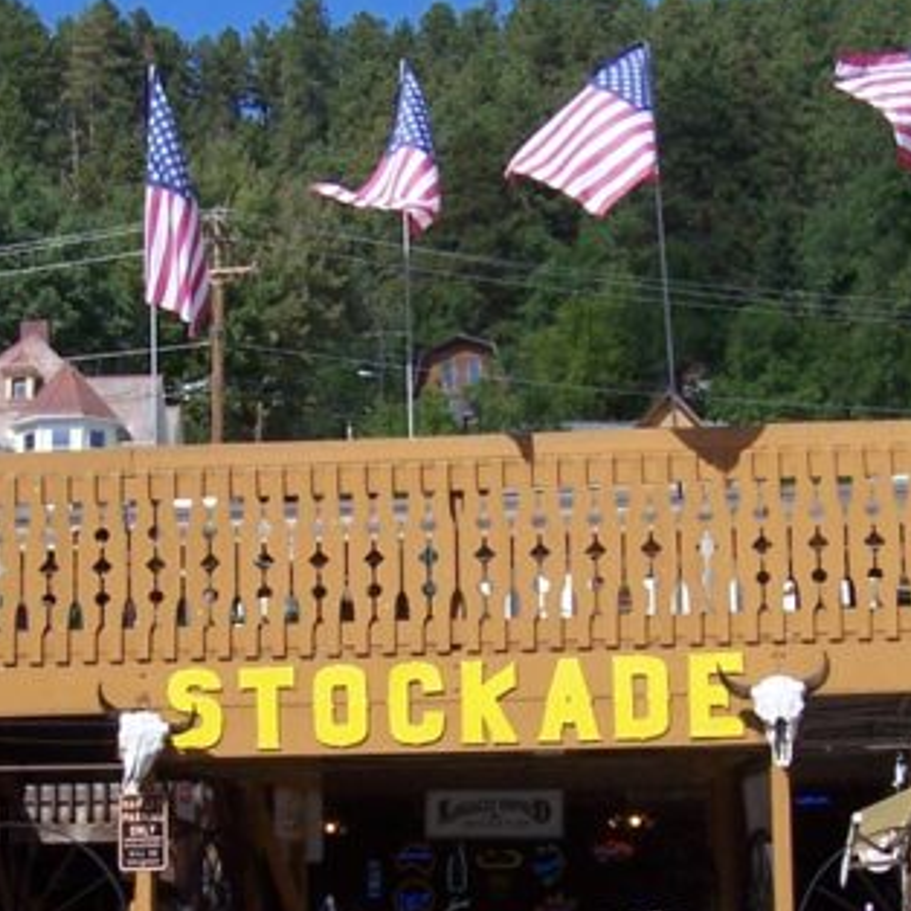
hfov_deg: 17.7
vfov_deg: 17.6
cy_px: 708
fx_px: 2918
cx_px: 386
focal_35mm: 98
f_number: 5.6
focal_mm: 5.6
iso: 80
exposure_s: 1/350
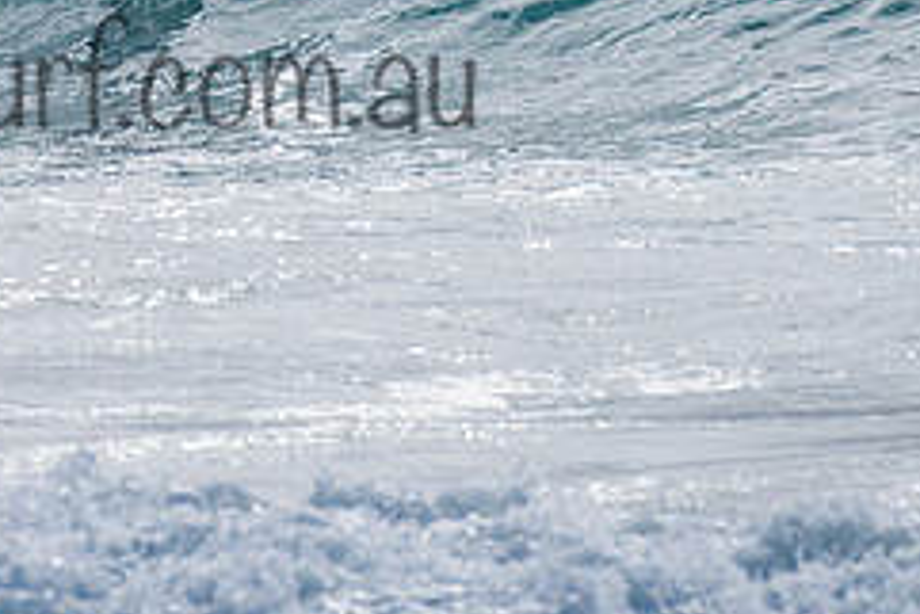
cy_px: -126
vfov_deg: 0.9
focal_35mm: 1475
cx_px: 67
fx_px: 37716
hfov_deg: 1.4
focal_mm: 500
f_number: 6.3
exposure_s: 1/2000
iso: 64
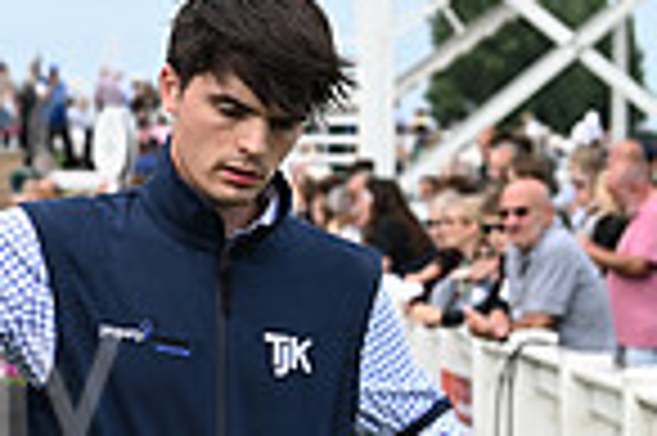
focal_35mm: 278
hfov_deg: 7.2
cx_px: -450
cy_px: 155
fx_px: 5068
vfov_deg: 4.9
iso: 500
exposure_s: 1/2000
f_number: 5
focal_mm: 70
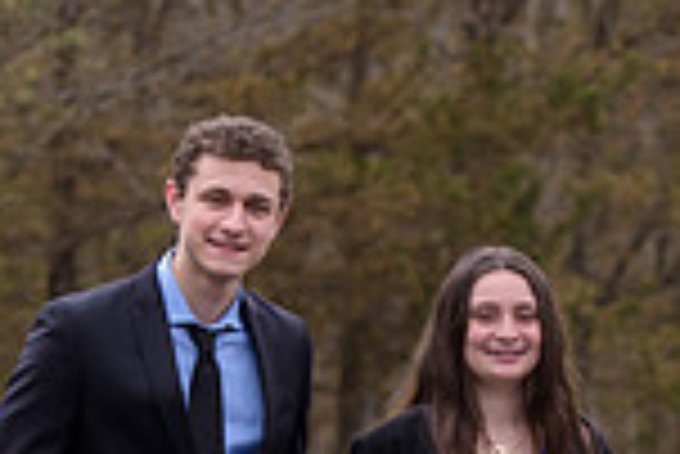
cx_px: 784
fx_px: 7998
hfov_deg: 4.9
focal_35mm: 423
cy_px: 578
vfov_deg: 3.3
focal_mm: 110
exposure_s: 1/800
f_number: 5
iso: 400
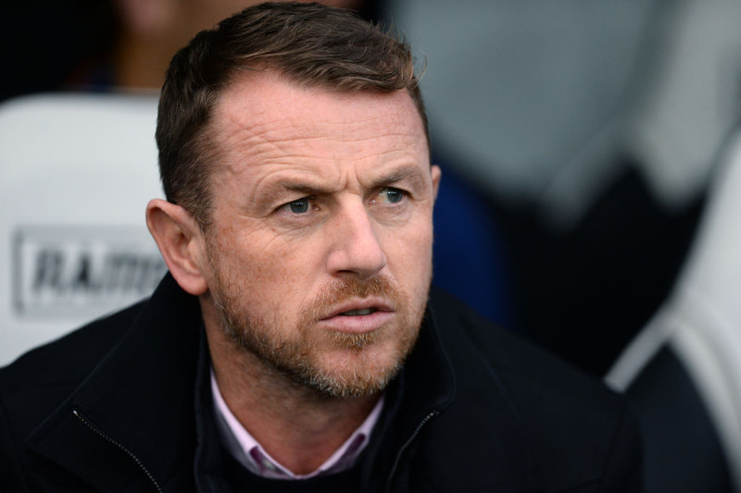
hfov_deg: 5.2
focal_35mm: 400
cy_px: 246
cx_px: 370
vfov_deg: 3.4
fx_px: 8231
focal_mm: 400
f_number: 2.8
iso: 2000
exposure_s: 1/2000
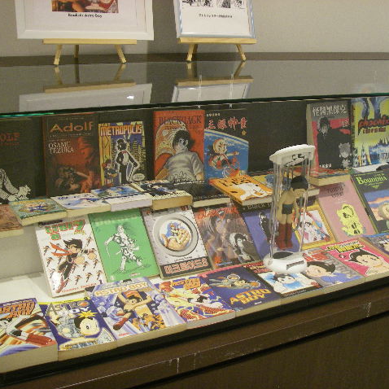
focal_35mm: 45
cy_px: 194
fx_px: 572
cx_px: 228
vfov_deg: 37.6
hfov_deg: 37.4
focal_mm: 6.3
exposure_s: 1/50
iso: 250
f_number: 3.3
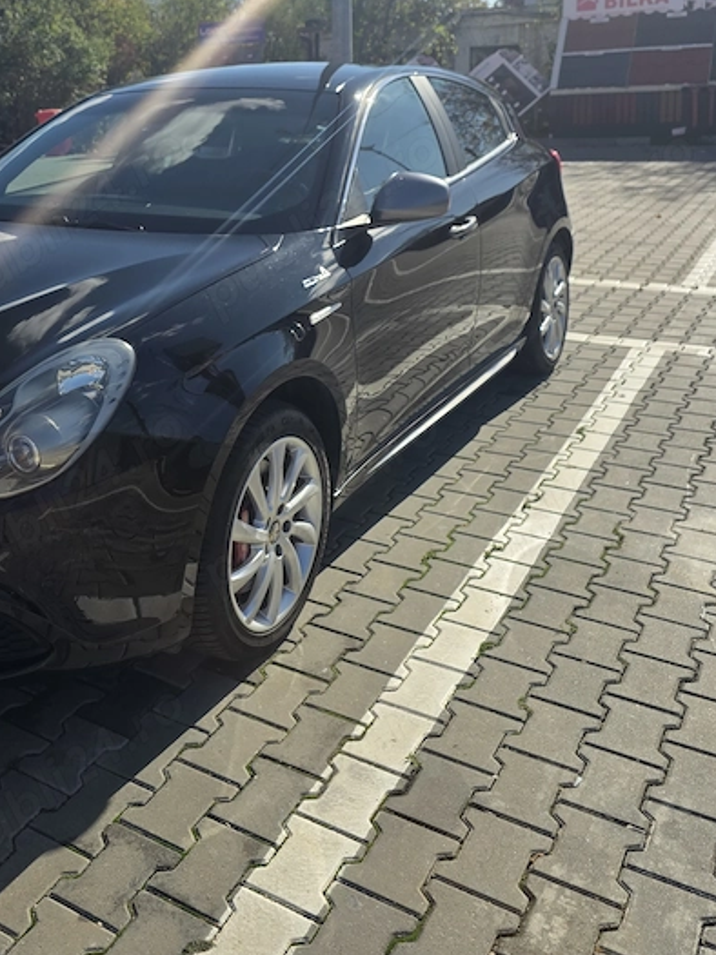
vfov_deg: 51.2
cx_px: 193
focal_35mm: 35
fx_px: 966
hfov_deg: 39.7
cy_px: 283
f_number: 1.7
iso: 80
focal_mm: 6.3
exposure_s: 1/7333
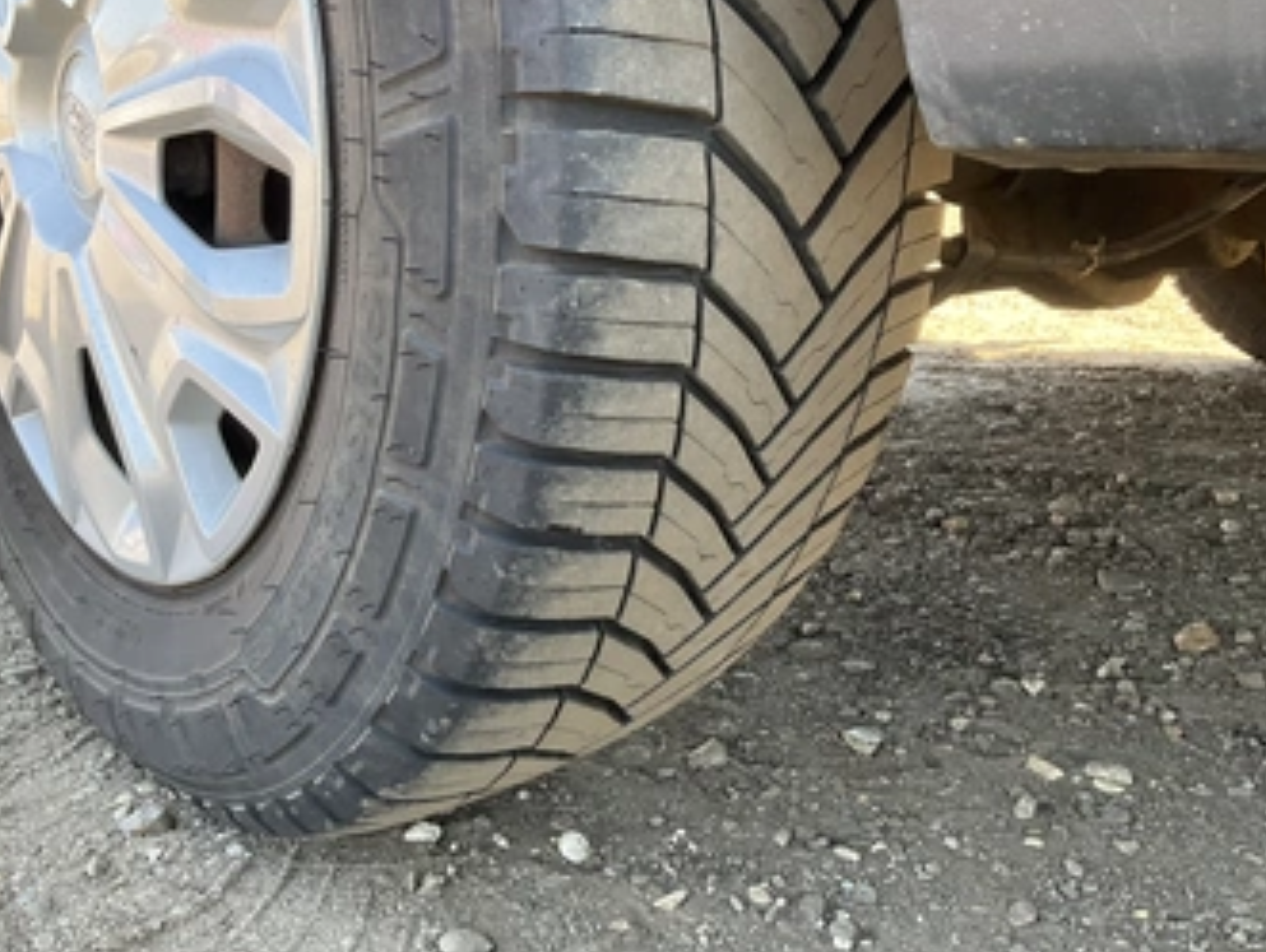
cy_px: 474
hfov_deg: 52.6
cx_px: 623
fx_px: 1281
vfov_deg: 40.8
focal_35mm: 35
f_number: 1.8
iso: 50
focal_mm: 3
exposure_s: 1/122
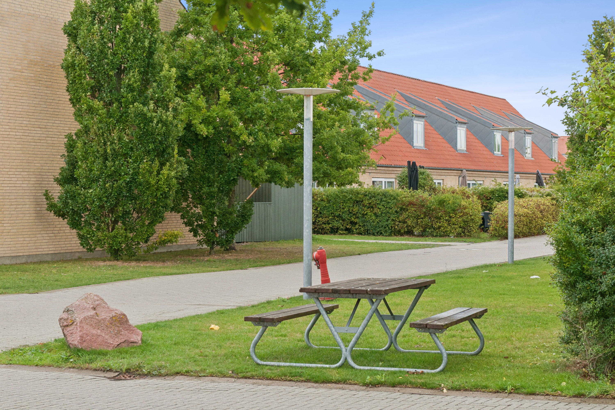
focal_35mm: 78
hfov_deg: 26.0
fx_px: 1332
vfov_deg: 17.5
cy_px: 205
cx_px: 308
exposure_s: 1/320
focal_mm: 52
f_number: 7.1
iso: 400
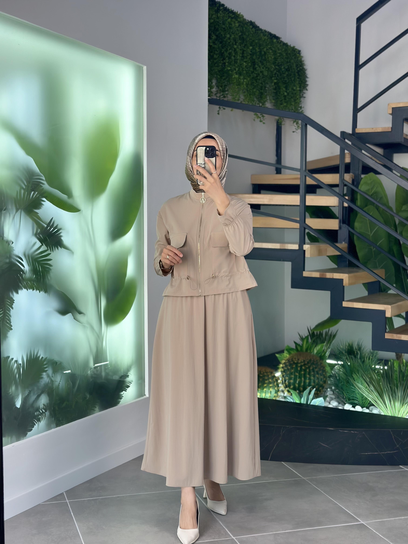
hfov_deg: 30.3
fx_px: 754
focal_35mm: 48
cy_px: 272
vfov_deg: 39.7
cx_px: 204
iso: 80
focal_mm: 6.86
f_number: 1.78
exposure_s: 1/366
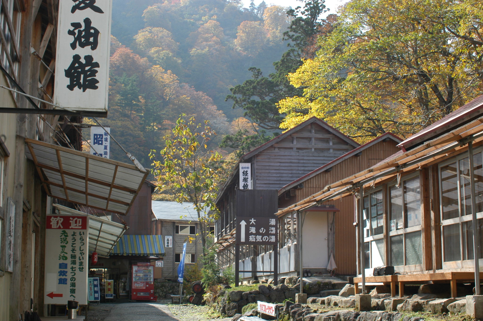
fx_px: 703
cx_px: 242
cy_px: 160
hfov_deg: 37.9
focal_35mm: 52
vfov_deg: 25.7
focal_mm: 35
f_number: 11
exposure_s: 1/60
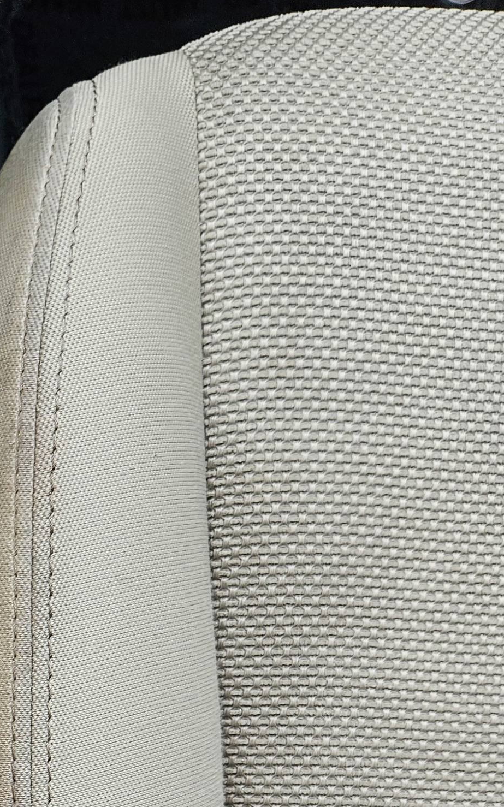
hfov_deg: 17.3
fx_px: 1451
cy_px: 877
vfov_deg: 28.4
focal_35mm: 66
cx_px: -301
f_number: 1.8
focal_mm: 5.4
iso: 64
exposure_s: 1/180
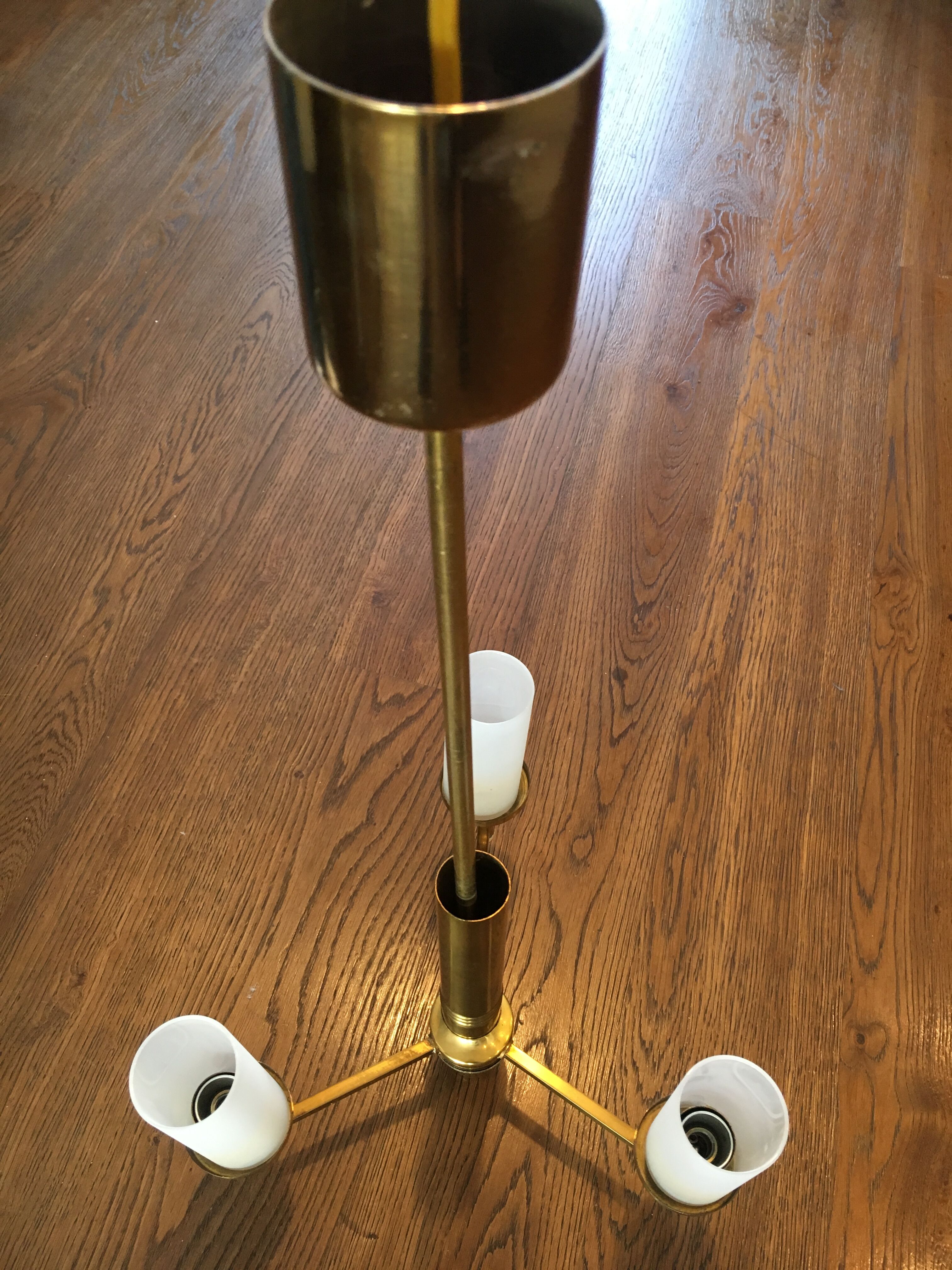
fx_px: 1063
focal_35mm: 29
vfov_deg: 61.7
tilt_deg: -55.5
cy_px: 635
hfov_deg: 48.2
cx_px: 476
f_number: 2.2
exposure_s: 1/33
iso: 125
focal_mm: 4.15
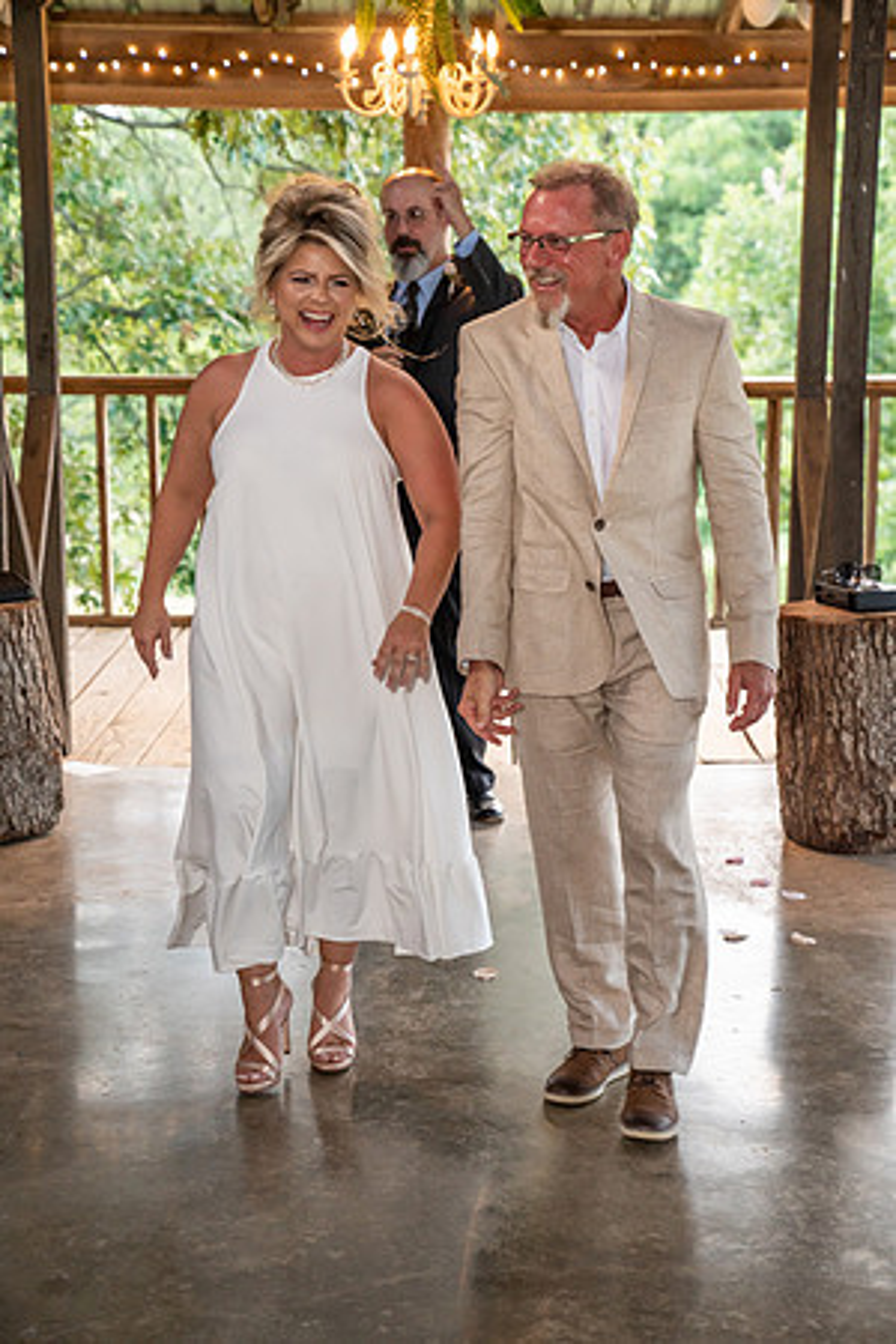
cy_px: 672
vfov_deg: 28.8
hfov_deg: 19.5
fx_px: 2613
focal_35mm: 70
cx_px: 448
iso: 1600
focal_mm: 70
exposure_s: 1/125
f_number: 4.5
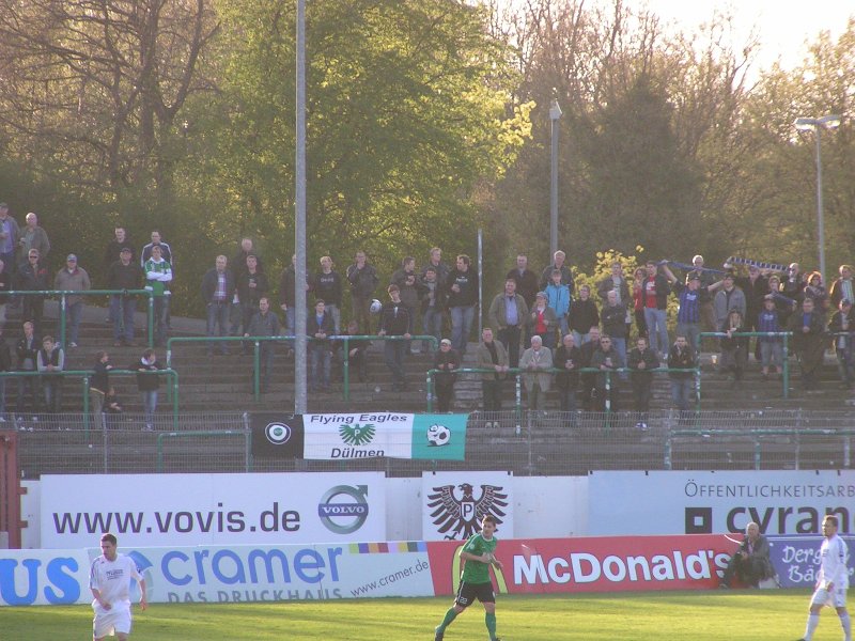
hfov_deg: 6.1
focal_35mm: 326
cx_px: 428
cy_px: 320
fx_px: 8052
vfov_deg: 4.6
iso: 125
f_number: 3.5
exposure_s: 1/400
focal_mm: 49.8
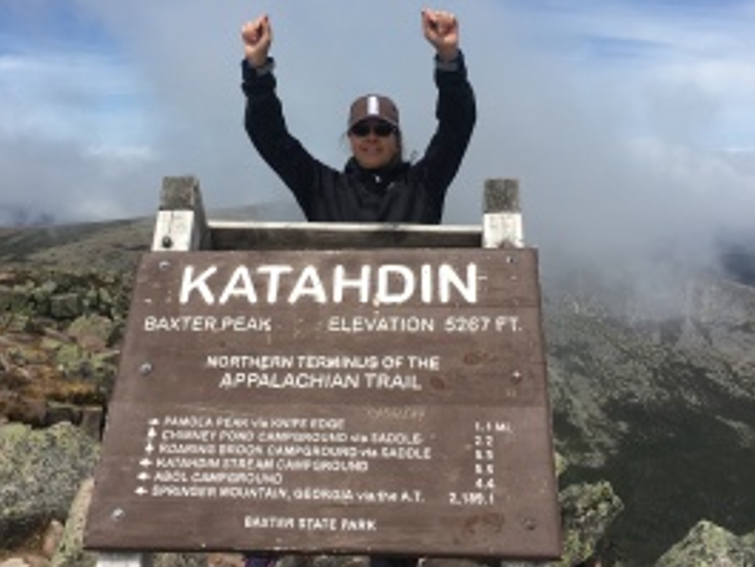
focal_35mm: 40
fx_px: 873
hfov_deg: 46.8
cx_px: 356
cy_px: 248
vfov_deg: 35.9
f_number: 2.2
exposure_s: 1/2653
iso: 25
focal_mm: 4.15
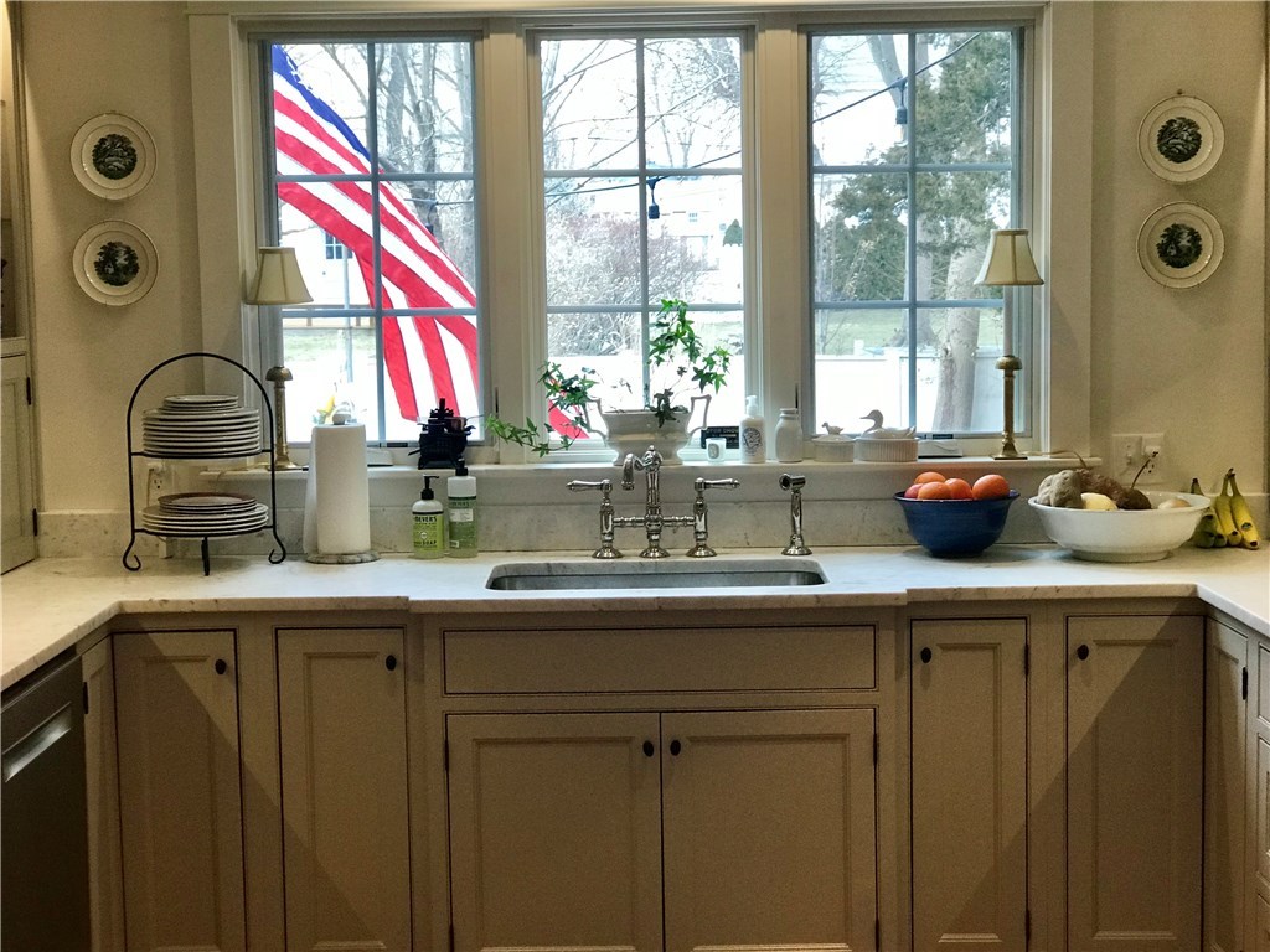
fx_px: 2091
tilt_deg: -4.9
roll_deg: +0.1
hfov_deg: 33.8
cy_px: 476
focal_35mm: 57
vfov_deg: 25.7
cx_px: 635
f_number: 2.8
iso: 64
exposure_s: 1/60
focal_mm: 6.6
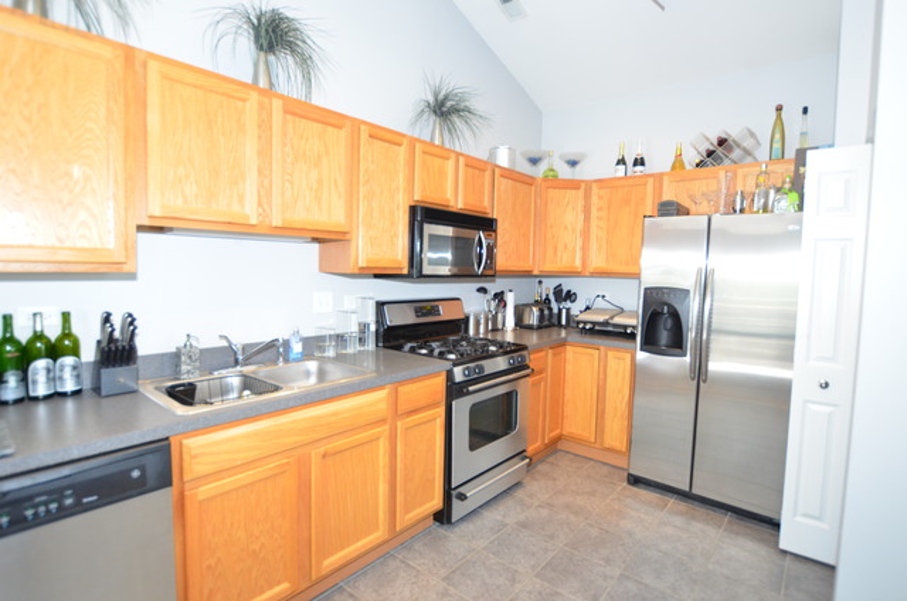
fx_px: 434
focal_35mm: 17
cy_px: 300
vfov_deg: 69.4
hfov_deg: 92.6
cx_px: 454
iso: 1100
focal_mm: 11.5
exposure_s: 1/60
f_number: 4
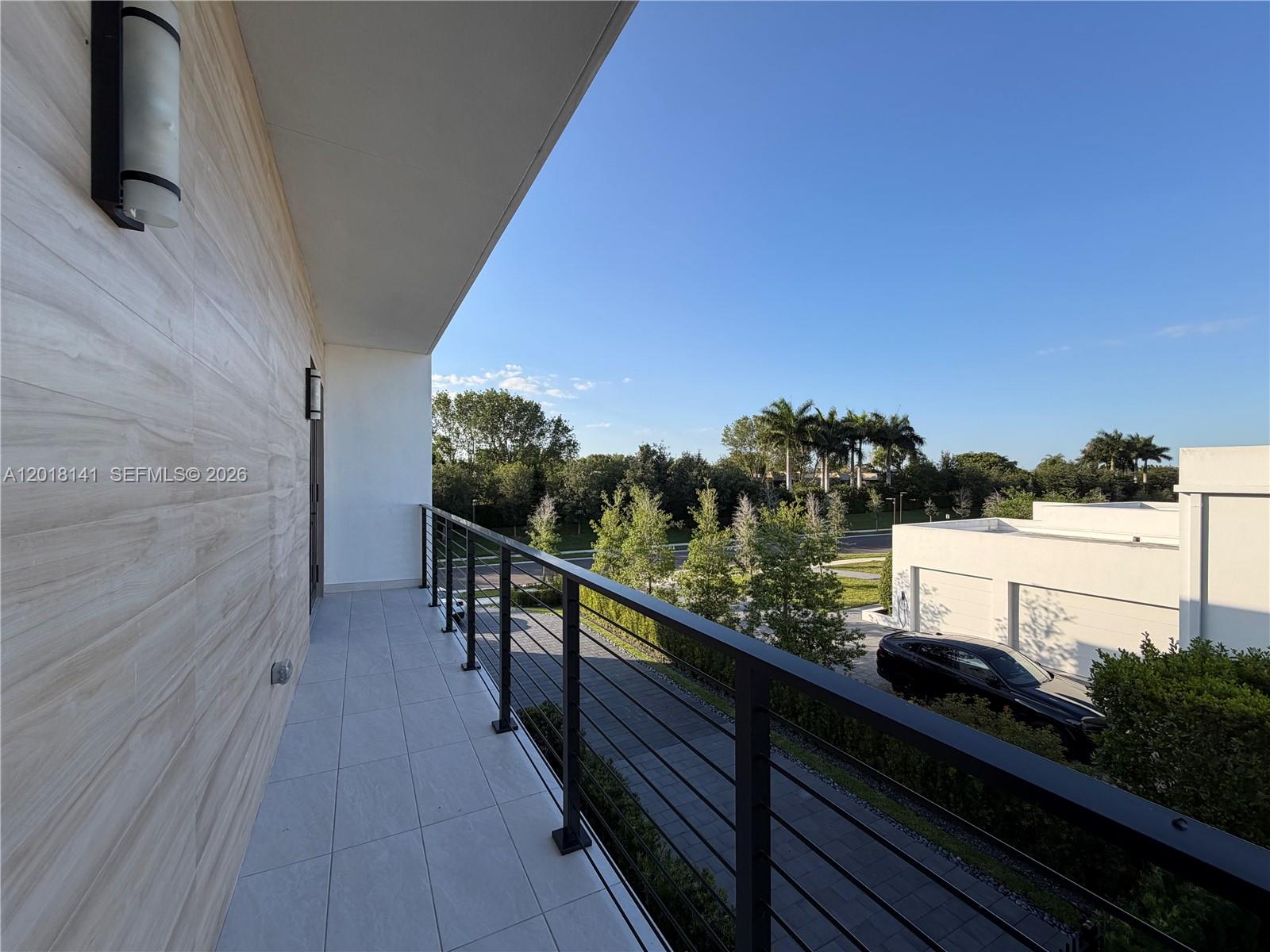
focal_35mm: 14
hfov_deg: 102.1
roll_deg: +0.3
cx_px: 635
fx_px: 514
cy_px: 476
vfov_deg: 85.7
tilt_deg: +0.5
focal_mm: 2.22
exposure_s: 1/770
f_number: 2.2
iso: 40
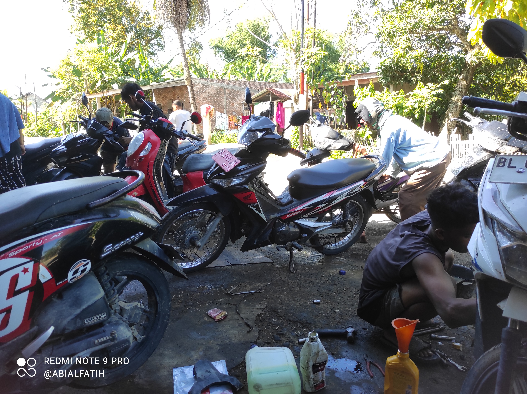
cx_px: 264
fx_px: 380
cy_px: 197
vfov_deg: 54.8
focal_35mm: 25
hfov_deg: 69.4
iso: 100
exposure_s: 1/175
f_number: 1.89
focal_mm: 5.43
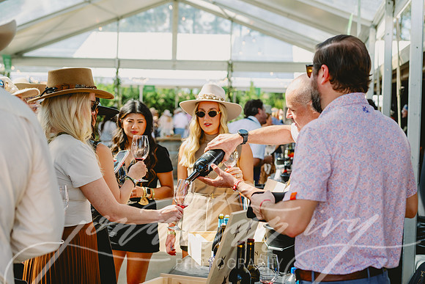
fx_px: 827
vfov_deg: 19.5
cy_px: 142
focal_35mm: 70
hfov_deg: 28.8
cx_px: 212
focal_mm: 70
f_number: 4.5
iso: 640
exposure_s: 1/1600
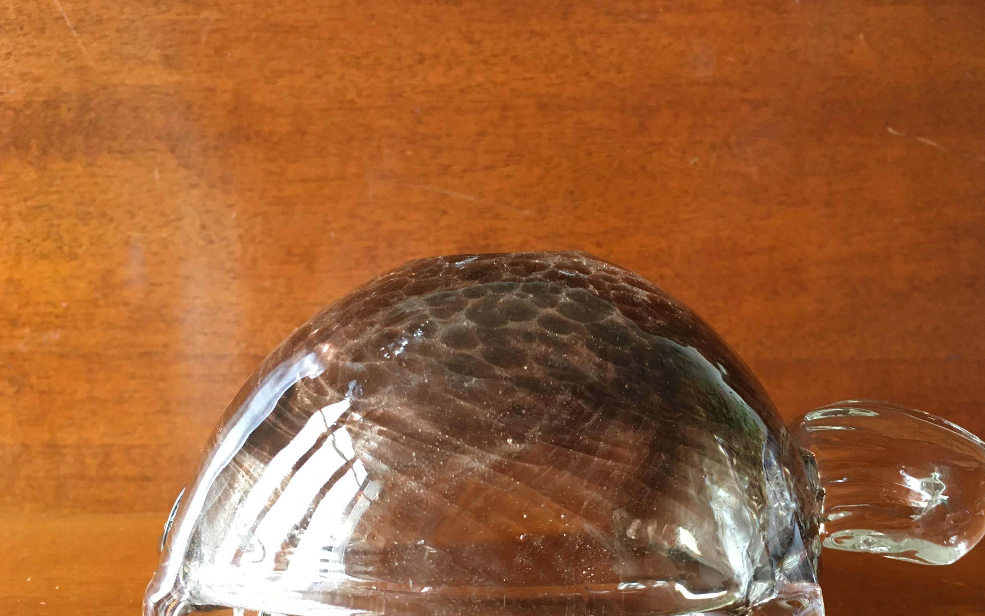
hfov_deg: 53.8
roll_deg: -0.1
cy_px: 429
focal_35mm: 36
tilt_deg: -7.2
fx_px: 966
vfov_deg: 34.9
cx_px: 563
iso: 200
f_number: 2.2
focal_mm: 4.15
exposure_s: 1/33
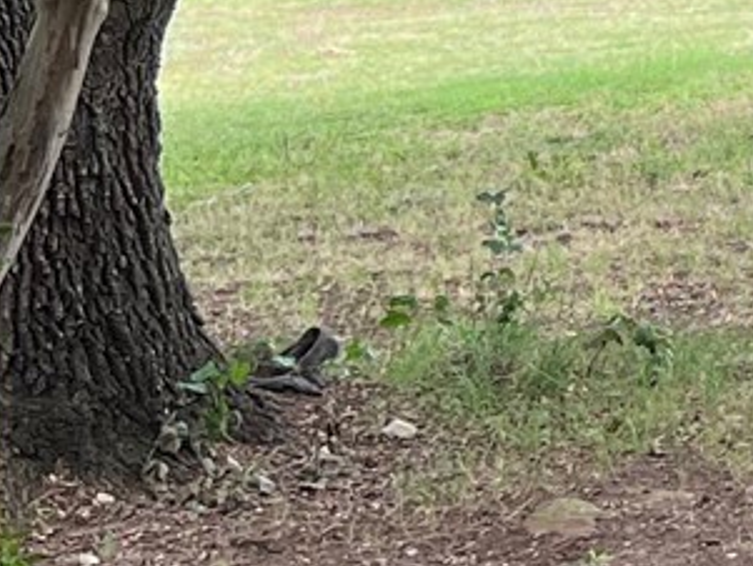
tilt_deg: -5.9
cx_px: 1579
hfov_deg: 10.2
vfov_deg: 8.2
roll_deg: -0.9
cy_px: -230
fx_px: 3852
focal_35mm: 177
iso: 50
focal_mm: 5.7
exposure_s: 1/814
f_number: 1.5
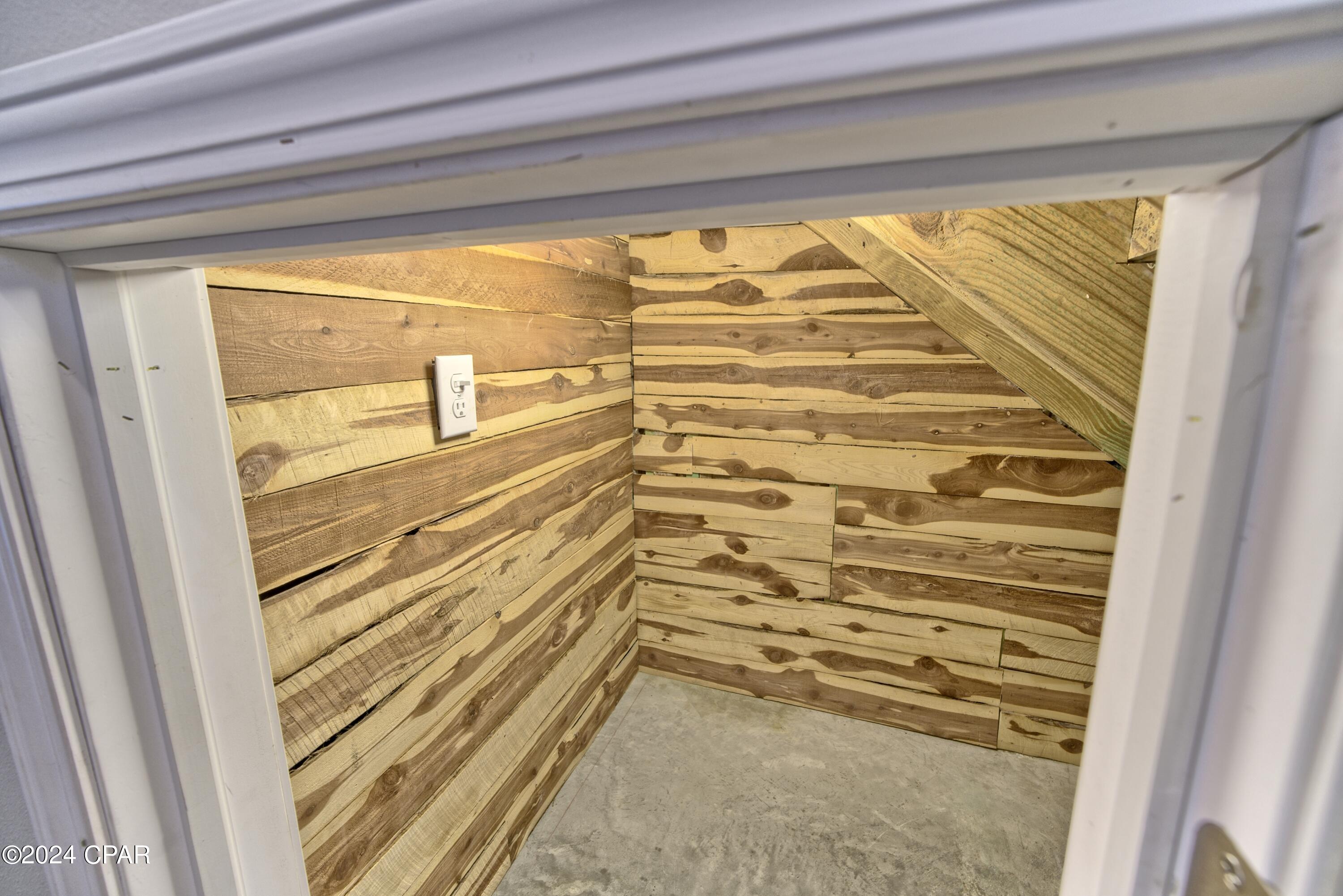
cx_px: 672
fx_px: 522
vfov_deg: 81.2
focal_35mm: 14
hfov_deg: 104.2
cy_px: 448
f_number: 8
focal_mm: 14
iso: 500
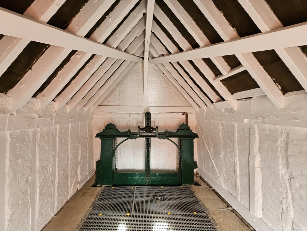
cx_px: 154
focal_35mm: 13
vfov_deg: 89.9
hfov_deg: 106.2
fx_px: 115
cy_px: 116
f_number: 2.2
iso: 80
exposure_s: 1/51
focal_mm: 1.74
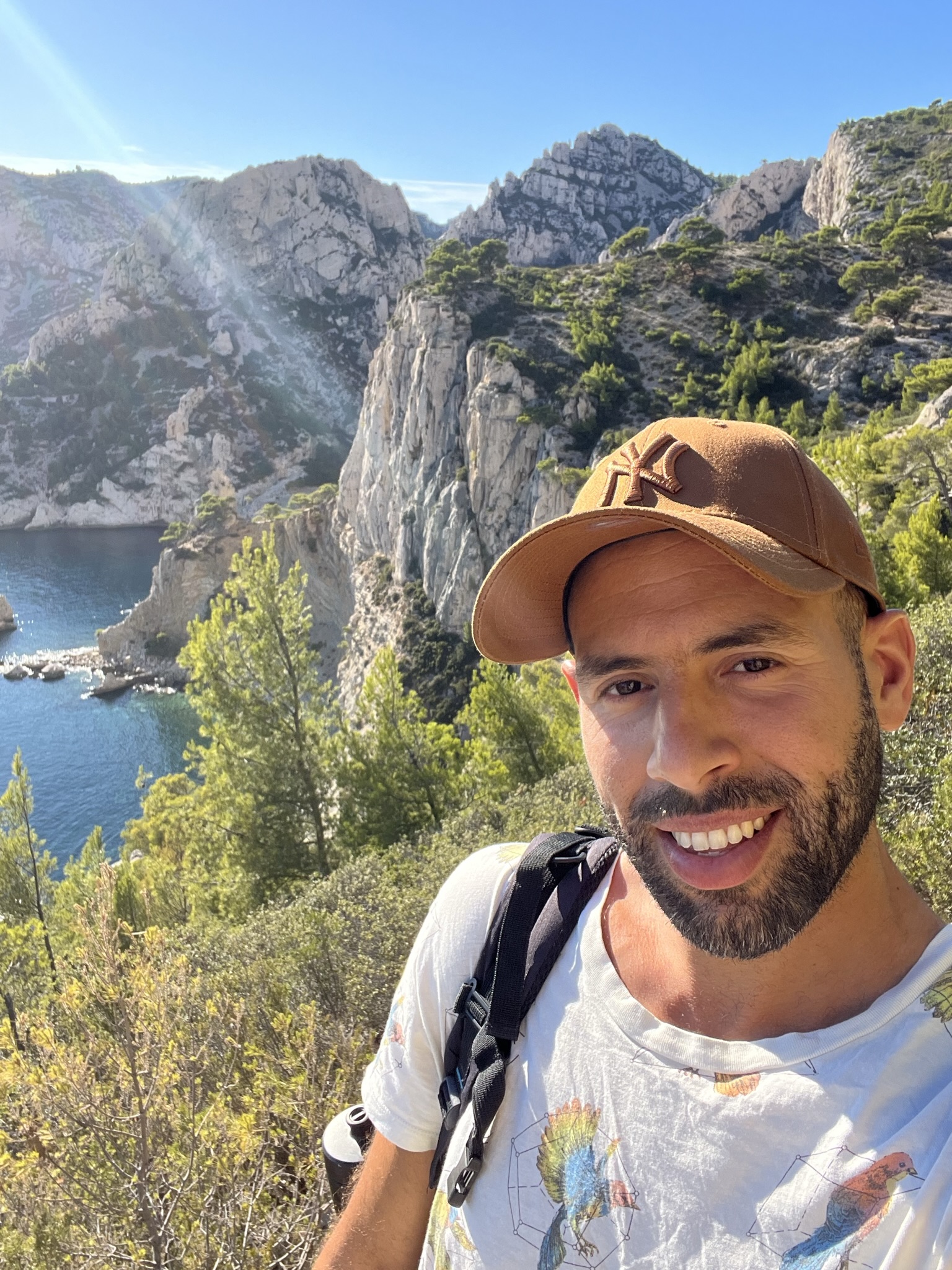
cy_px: 635
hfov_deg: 46.8
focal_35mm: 30
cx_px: 476
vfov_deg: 60.0
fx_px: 1100
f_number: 2.2
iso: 32
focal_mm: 2.71
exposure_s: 1/338
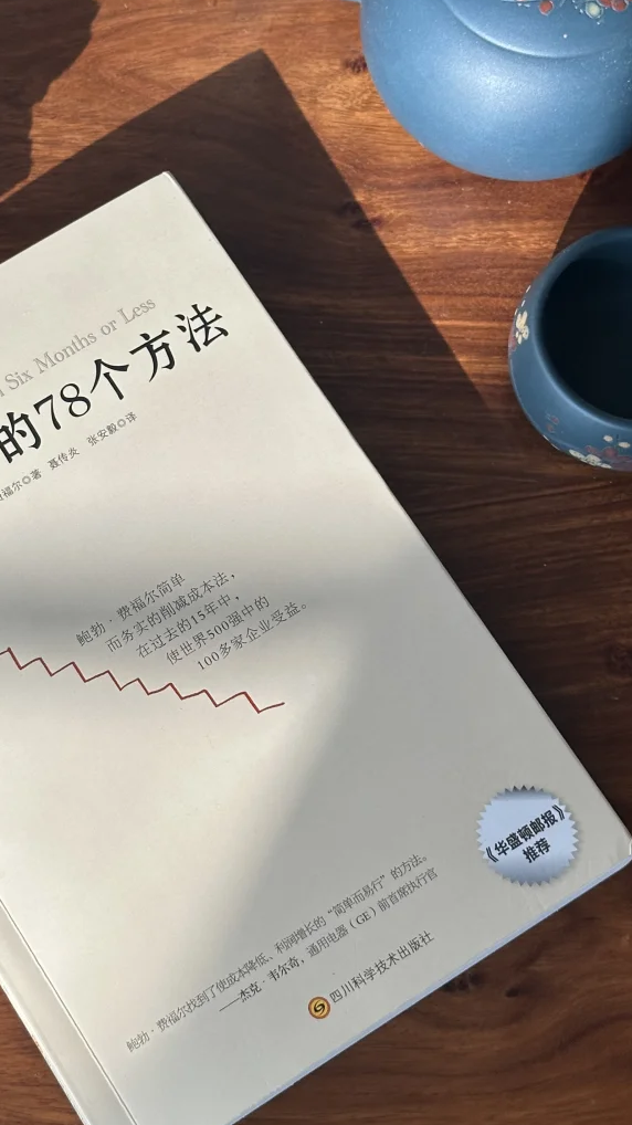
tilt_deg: -70.8
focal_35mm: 74
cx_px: 155
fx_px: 2206
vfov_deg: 28.6
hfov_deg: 16.2
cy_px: 567
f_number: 1.78
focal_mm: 6.86
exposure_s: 1/340
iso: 64
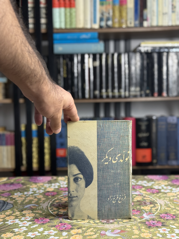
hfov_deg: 30.3
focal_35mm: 48
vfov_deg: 39.7
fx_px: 331
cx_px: 90
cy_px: 120
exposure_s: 1/100
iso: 125
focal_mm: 6.76
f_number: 1.78
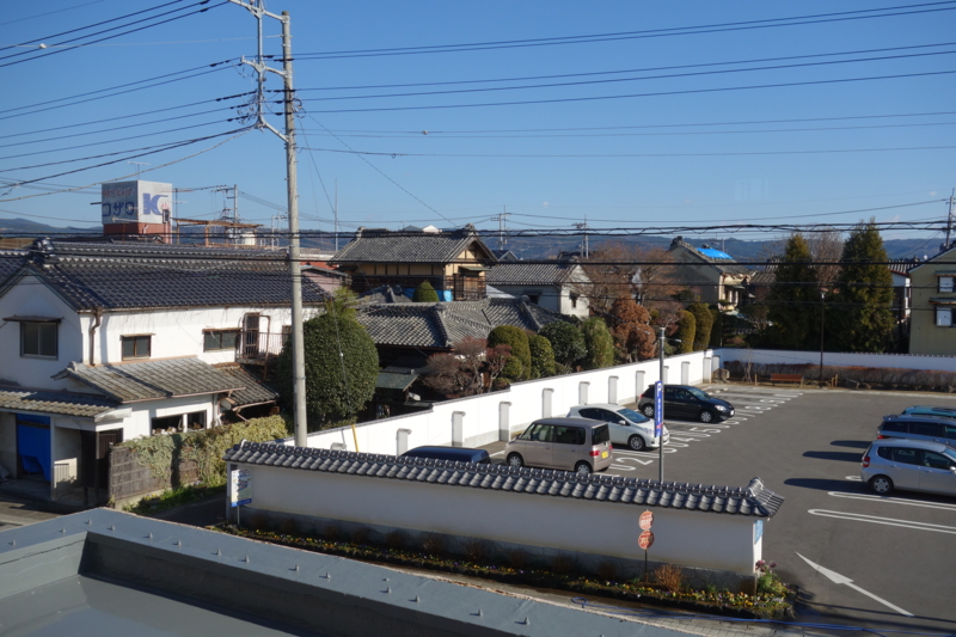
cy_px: 318
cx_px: 478
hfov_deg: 54.4
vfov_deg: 37.8
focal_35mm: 35
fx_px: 929
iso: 125
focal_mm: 13.09
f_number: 5.6
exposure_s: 1/500
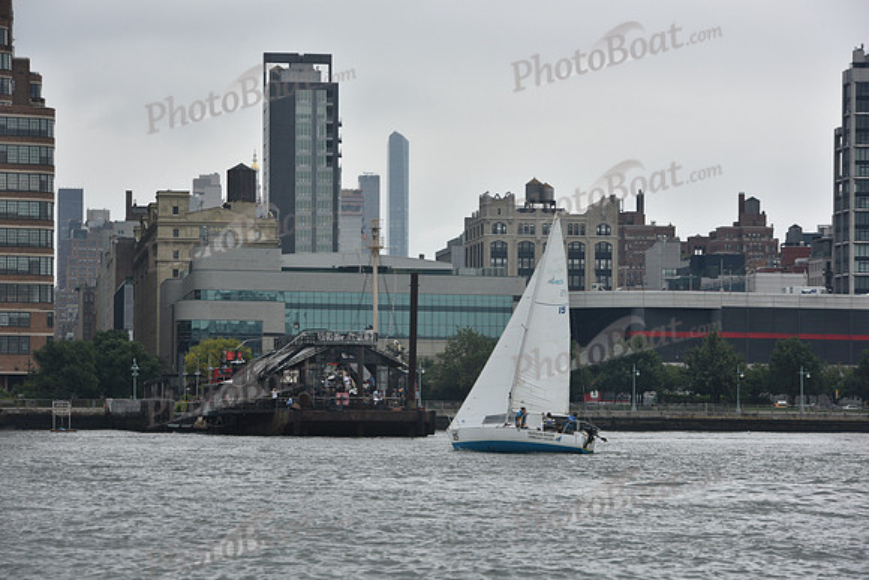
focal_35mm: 125
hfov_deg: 16.4
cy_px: 290
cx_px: 434
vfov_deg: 11.0
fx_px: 3018
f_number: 9
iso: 400
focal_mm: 125
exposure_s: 1/800
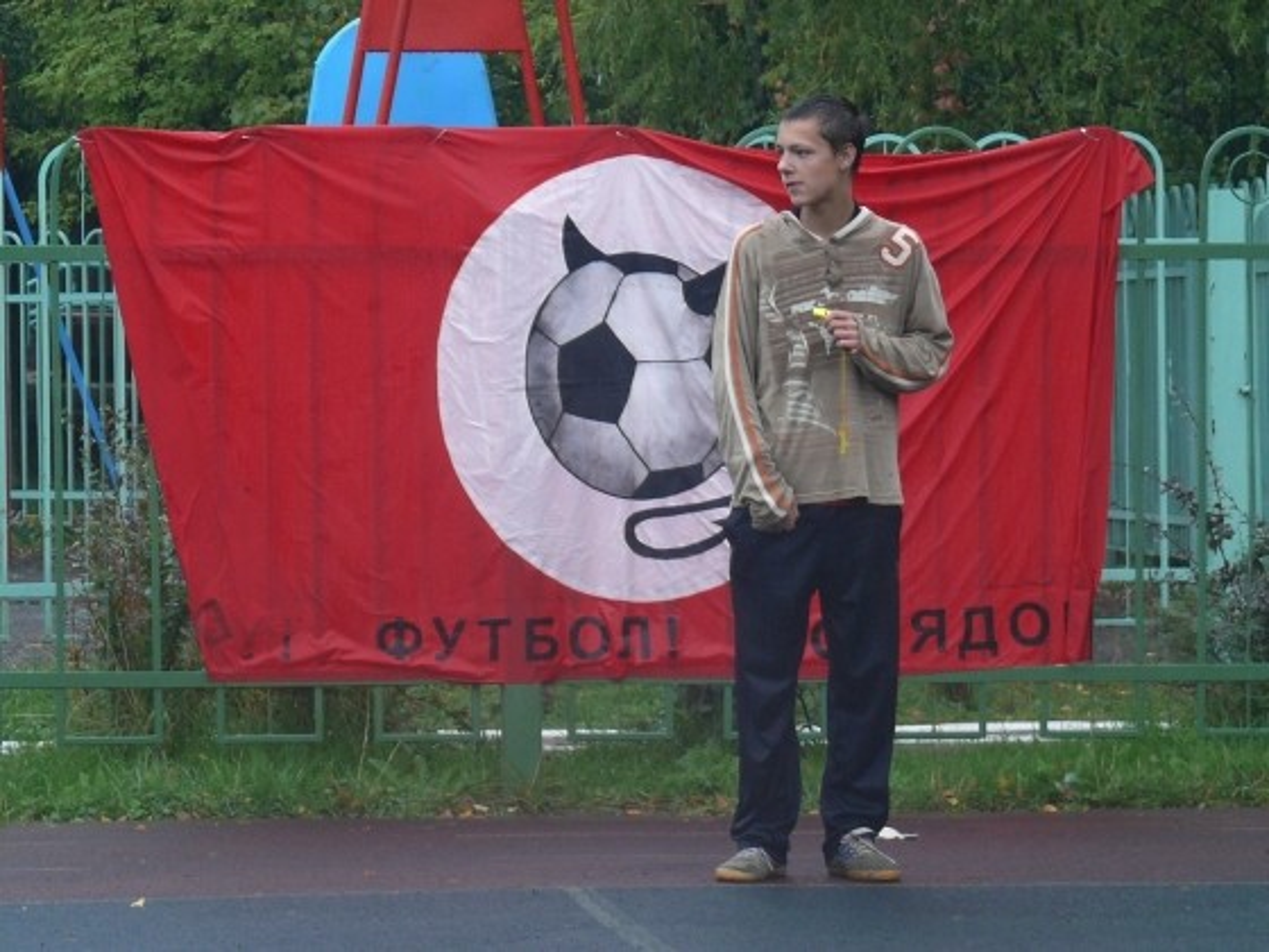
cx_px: 634
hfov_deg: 8.0
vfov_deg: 6.0
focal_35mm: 249
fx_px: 9128
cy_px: 476
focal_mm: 29.5
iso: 100
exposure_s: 1/60
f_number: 3.6
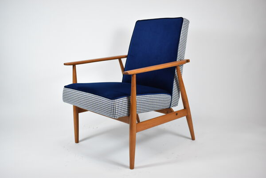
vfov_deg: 33.1
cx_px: 133
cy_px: 89
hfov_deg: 47.9
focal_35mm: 40
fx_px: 299
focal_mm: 27
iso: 800
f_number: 5
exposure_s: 1/125
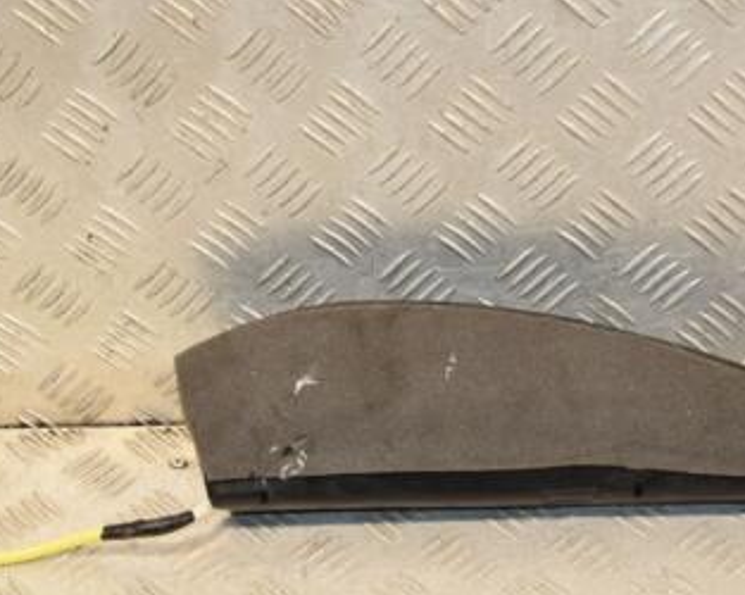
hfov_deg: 23.5
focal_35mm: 81
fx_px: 1785
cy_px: 352
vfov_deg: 18.9
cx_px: 469
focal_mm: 30
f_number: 7.1
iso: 800
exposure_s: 1/200
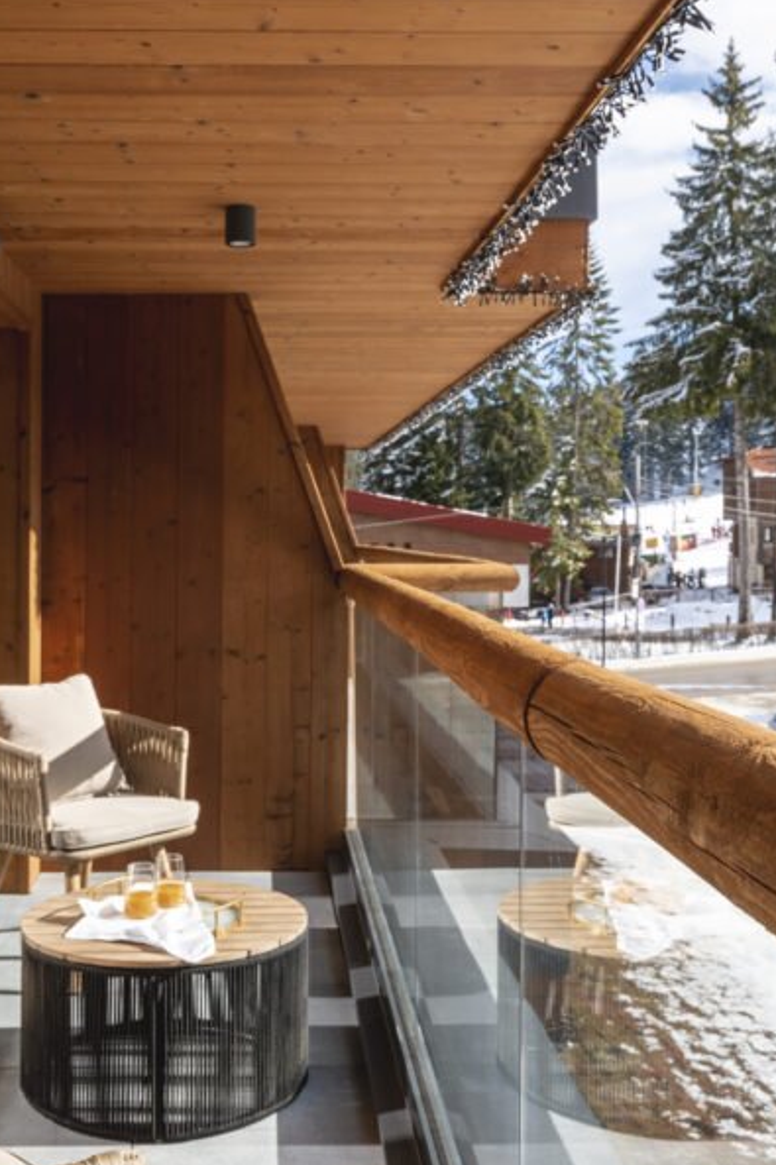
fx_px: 1229
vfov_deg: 50.5
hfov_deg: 34.7
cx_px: 524
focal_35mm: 38
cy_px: 495
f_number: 9
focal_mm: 22
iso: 200
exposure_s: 1/800
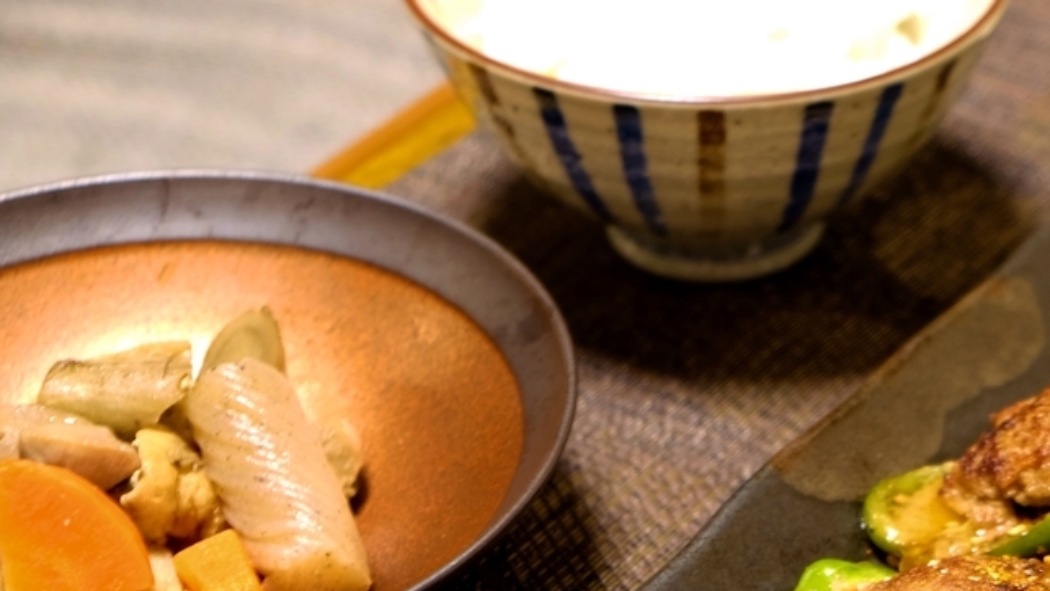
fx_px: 2451
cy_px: 531
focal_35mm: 88
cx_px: 972
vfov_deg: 13.6
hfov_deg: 23.5
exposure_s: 1/4.5
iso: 200
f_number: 3.6
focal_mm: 30.2
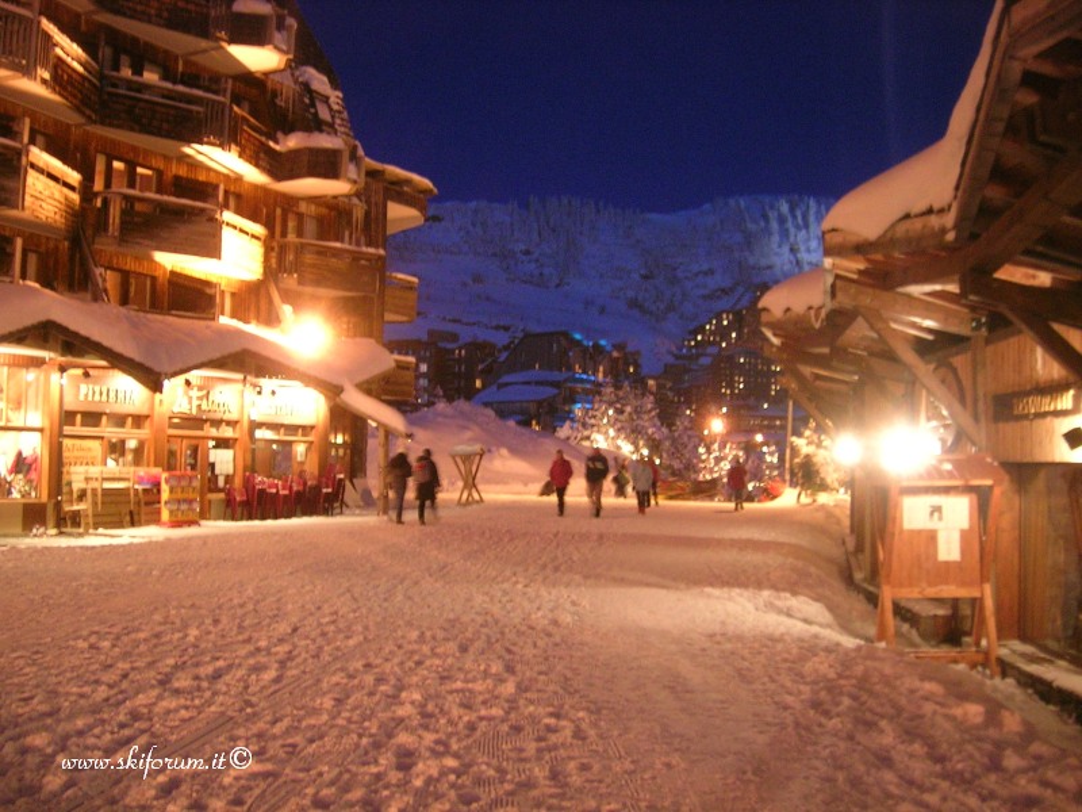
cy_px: 406
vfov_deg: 40.7
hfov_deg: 52.6
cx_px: 541
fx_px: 1094
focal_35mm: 35
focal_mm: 5.4
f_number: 2.8
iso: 166
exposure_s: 1/3.5
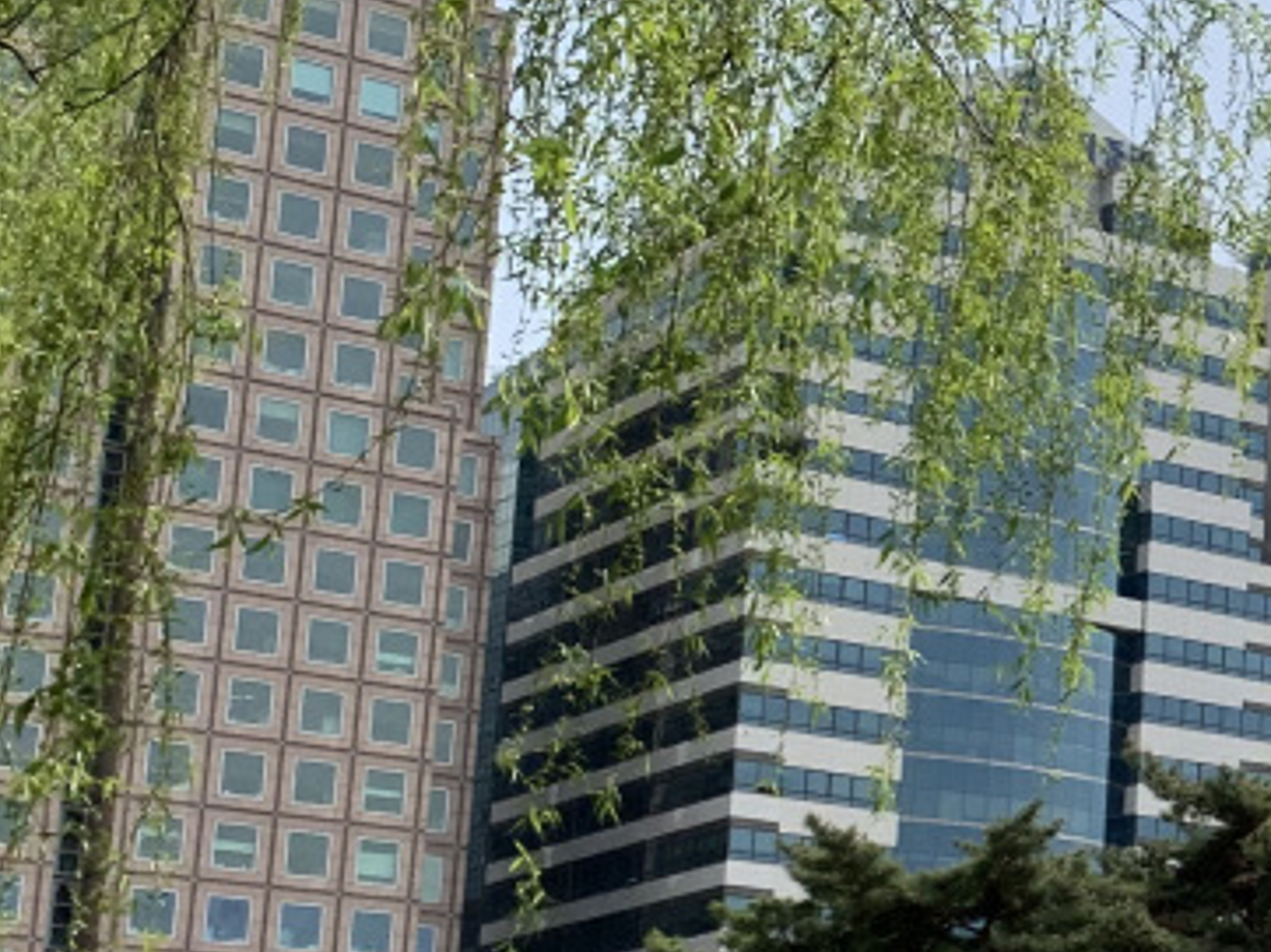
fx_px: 3376
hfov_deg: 18.6
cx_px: 1970
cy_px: 790
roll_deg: +0.3
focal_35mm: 92
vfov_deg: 15.9
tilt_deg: +11.6
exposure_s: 1/3289
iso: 25
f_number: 1.8
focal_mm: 4.25
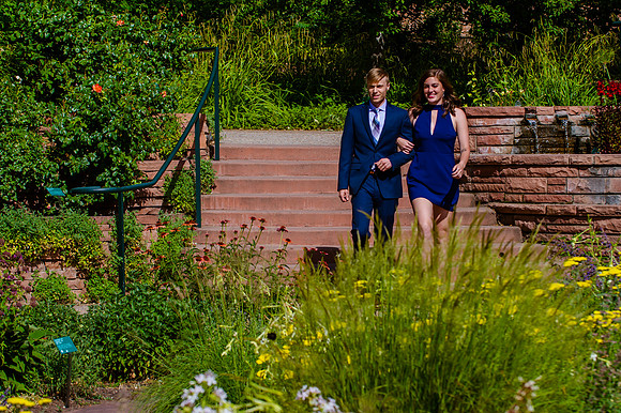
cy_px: 192
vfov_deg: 9.2
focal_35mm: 148
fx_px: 2555
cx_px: 332
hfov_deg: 13.9
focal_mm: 95
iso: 200
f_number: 6.3
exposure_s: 1/640
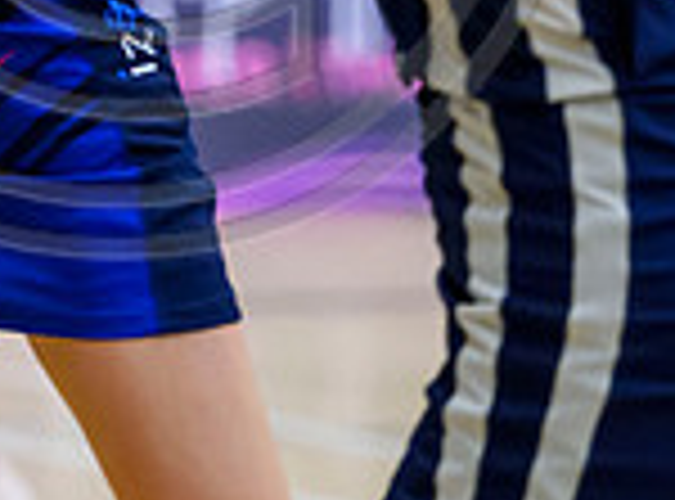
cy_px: -183
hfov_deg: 3.2
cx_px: -259
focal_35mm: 625
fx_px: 12129
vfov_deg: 2.4
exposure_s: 1/1000
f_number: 2.8
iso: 6400
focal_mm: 130
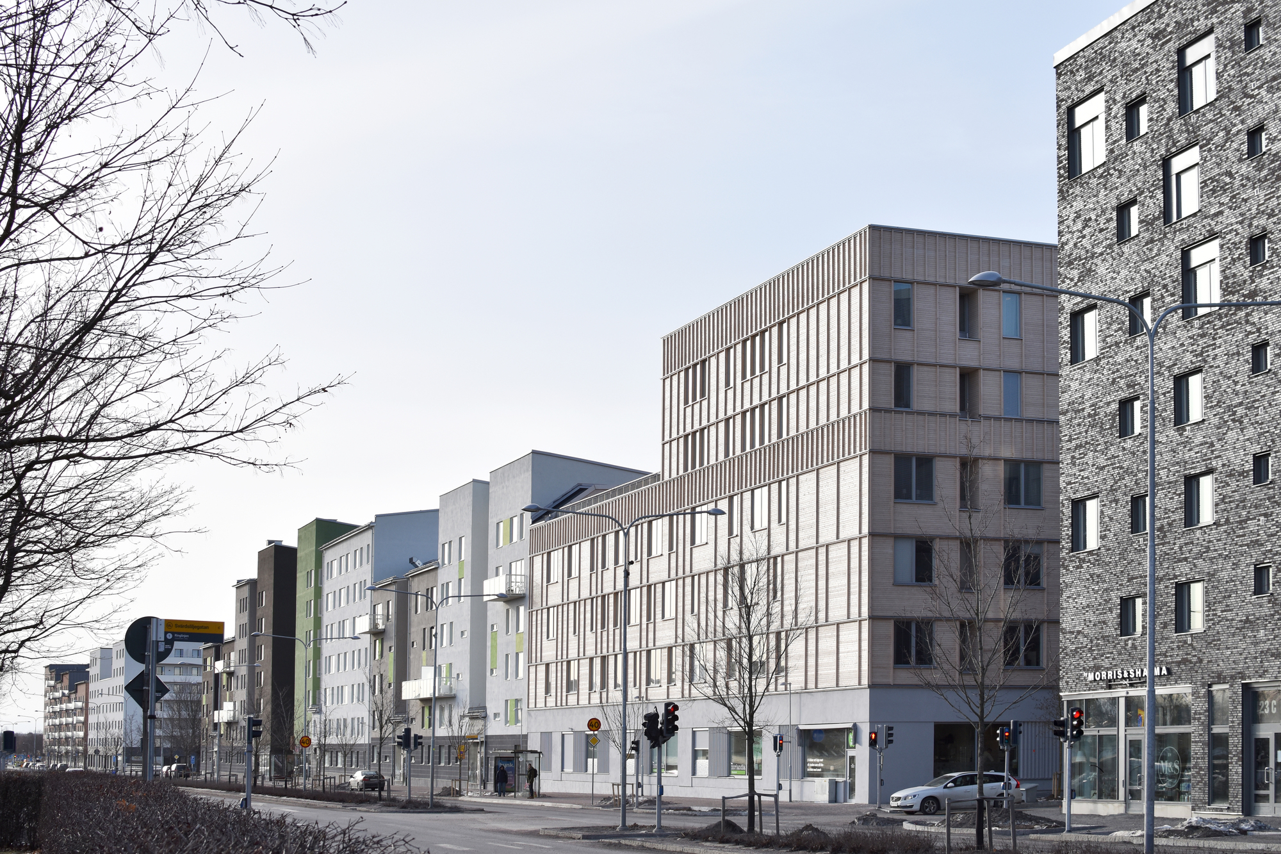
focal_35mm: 52
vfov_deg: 25.7
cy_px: 427
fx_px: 1868
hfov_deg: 37.9
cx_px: 640
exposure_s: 1/500
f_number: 6.3
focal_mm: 35
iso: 160
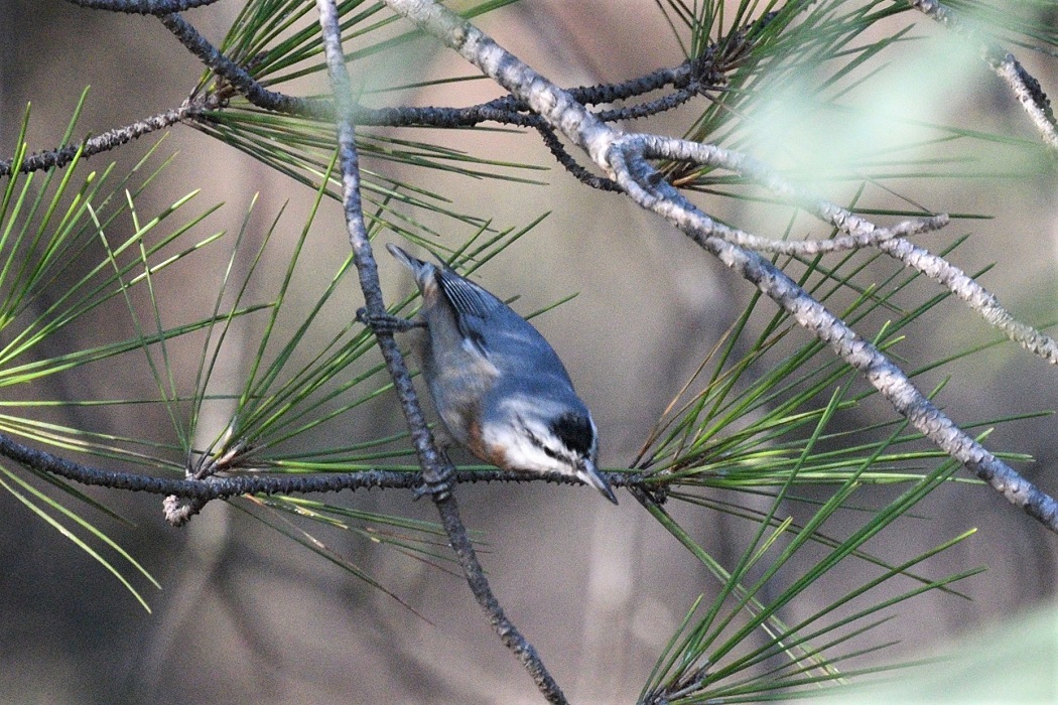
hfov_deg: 2.5
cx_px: 529
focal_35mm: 840
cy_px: 352
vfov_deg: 1.6
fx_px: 24685
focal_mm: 420
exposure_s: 1/2000
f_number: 5.6
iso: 2200
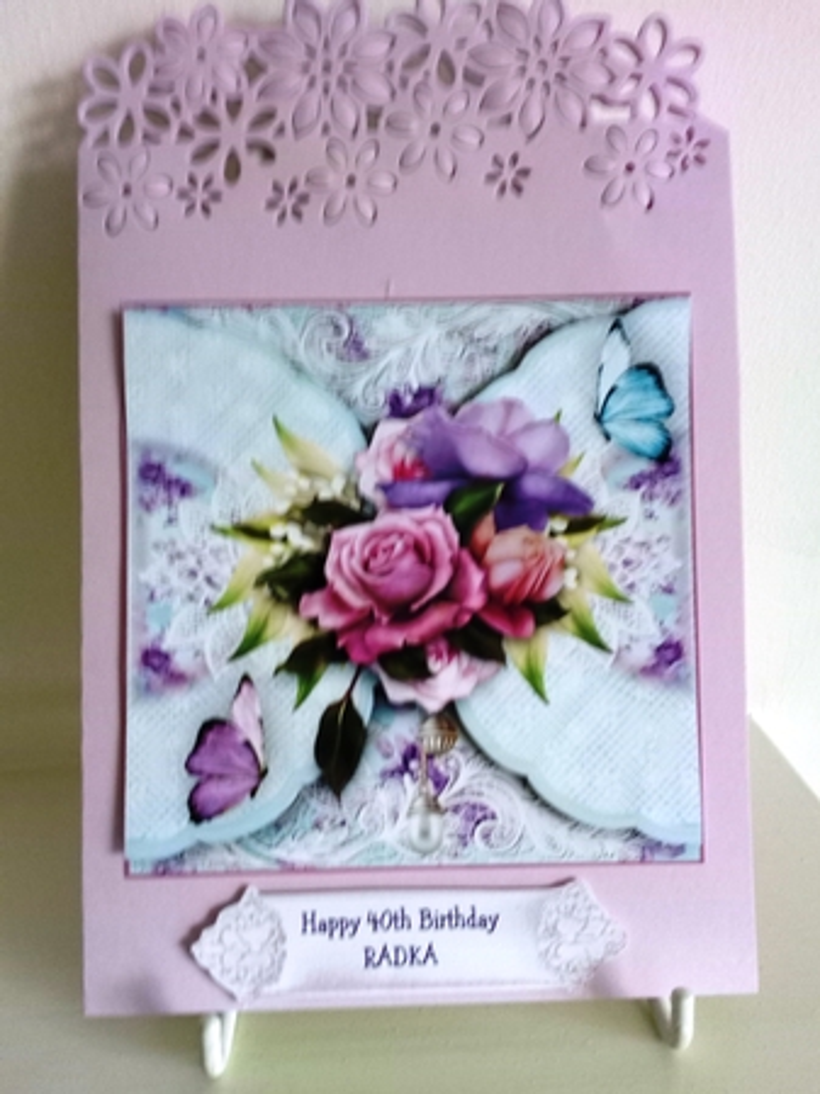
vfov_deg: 65.4
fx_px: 854
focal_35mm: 27
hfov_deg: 51.3
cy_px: 547
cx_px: 410
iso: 427
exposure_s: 1/20
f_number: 2
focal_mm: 3.5
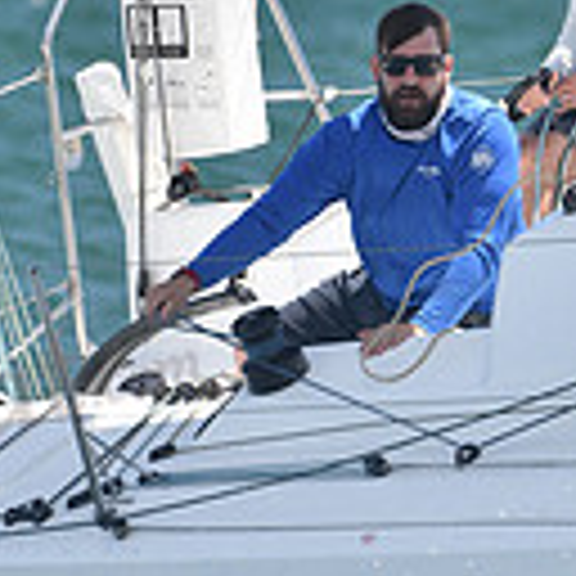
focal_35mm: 769
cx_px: 436
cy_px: 133
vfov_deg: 2.3
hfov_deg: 2.3
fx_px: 14477
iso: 320
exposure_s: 1/800
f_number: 4
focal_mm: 200
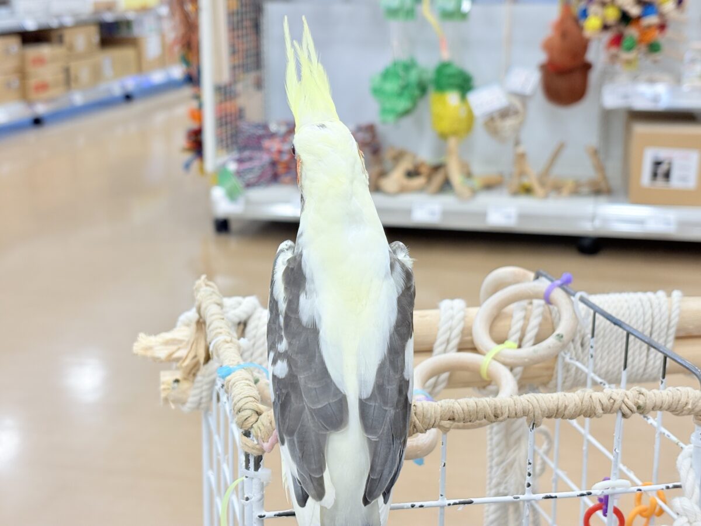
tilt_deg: -14.7
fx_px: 1053
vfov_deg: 28.0
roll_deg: +1.4
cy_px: 263
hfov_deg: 36.8
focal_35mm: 52
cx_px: 350
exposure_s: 1/100
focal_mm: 5.96
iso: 80
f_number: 1.6
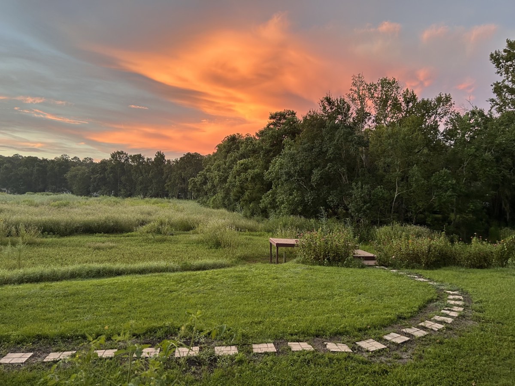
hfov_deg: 67.3
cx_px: 258
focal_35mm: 26
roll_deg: -1.3
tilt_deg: +0.4
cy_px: 193
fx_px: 387
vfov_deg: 53.1
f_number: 1.5
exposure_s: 1/104
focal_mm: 5.7
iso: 125
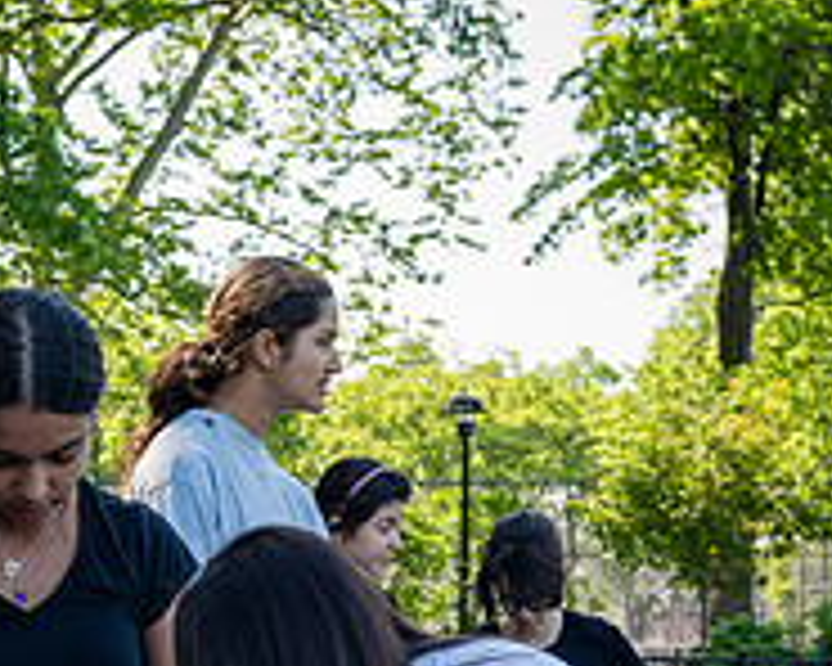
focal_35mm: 116
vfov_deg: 12.8
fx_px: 2856
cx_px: 221
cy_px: 899
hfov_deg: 16.5
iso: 400
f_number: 4.5
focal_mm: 32
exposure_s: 1/400
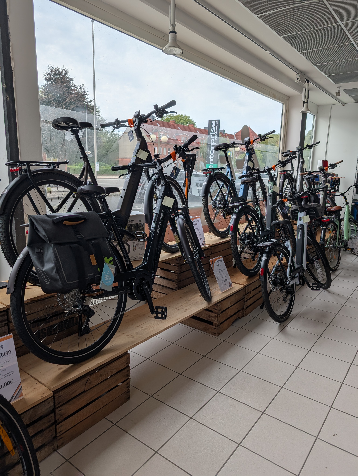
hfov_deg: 56.9
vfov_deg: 71.5
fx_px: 330
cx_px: 179
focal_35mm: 24
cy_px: 238
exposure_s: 1/515
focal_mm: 6.9
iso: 22
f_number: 1.68
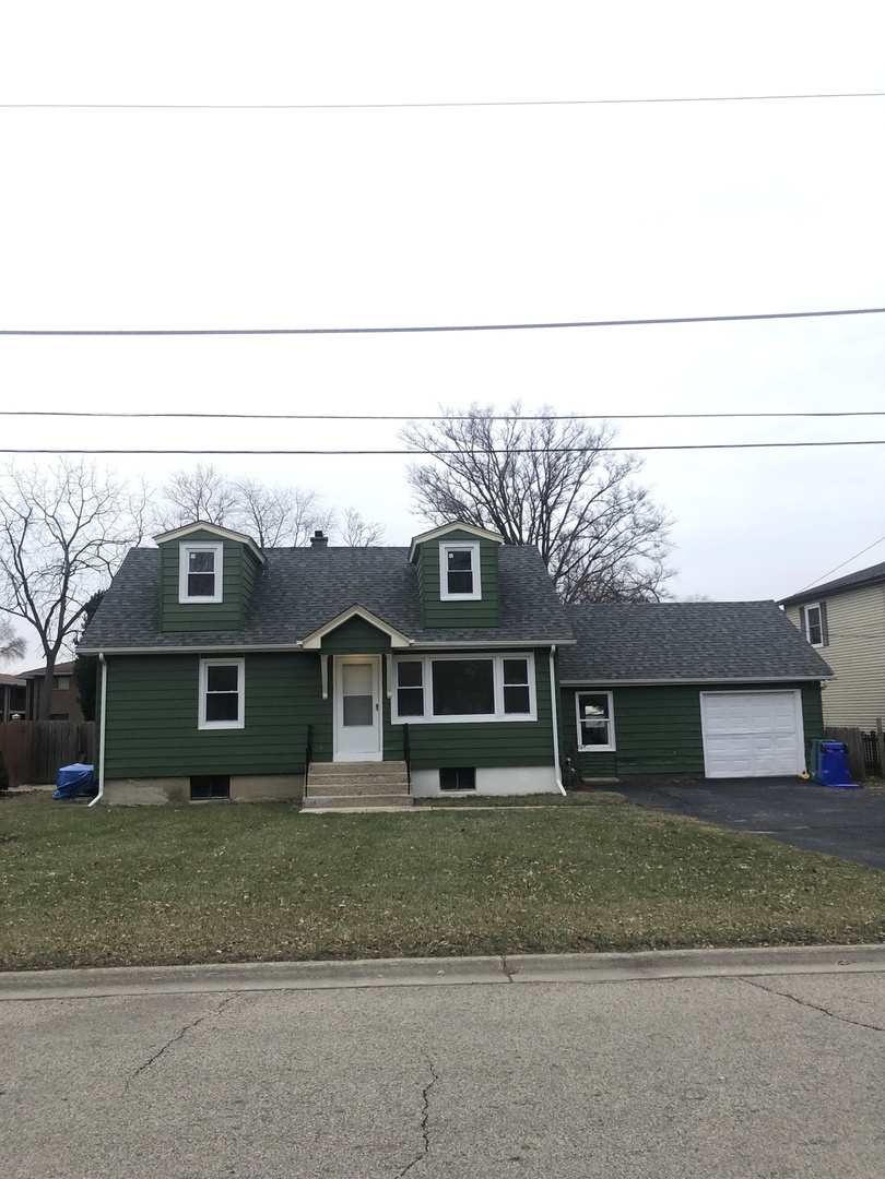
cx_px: 442
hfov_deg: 49.7
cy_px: 590
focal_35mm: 28
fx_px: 954
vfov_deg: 63.4
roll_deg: +2.1
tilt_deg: +7.6
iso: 20
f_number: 1.8
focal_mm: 3.99
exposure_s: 1/436
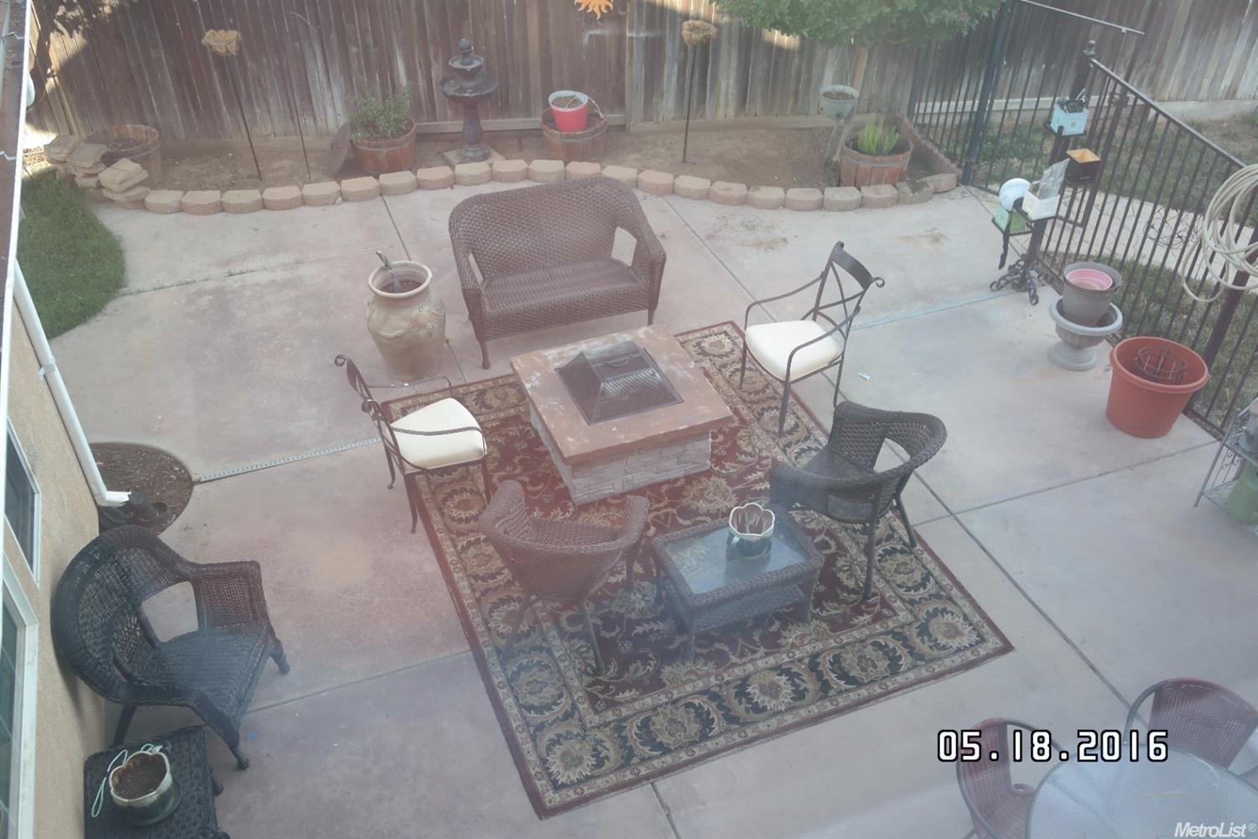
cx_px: 629
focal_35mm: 30
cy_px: 420
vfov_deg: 43.6
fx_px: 1048
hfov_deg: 61.9
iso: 100
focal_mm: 20
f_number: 3.5
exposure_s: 1/80
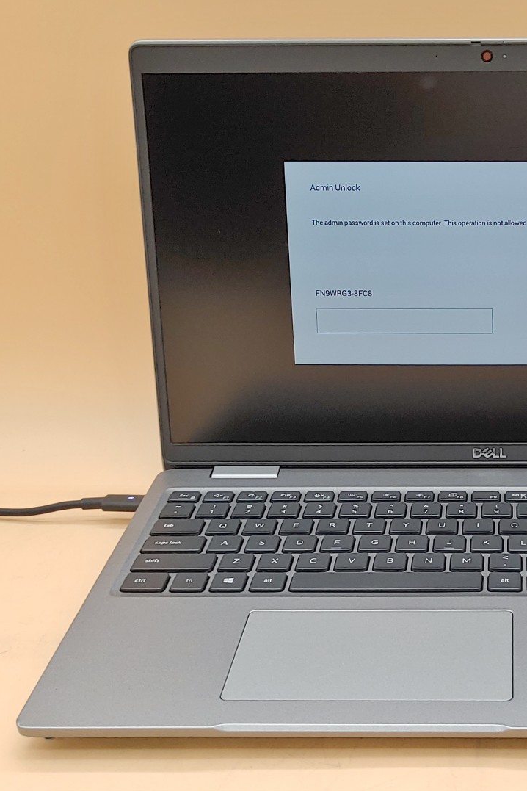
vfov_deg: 35.1
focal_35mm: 57
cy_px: 396
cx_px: 491
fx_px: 1252
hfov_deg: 23.1
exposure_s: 1/66
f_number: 1.8
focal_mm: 4.36
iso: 50
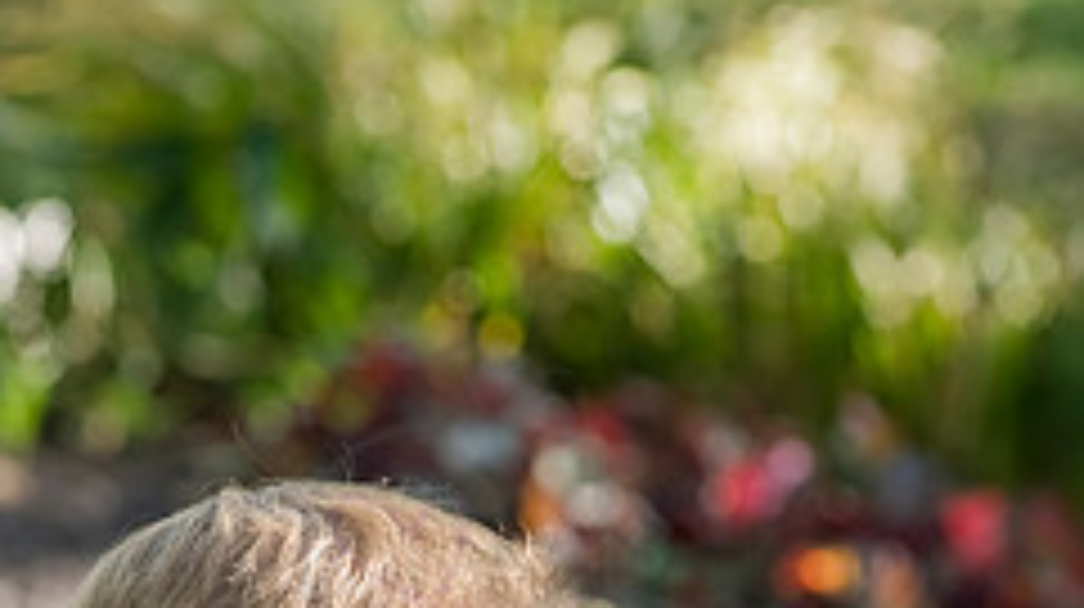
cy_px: 950
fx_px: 8155
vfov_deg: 4.2
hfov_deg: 7.6
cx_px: 418
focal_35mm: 284
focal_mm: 145
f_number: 5.6
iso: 800
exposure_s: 1/320
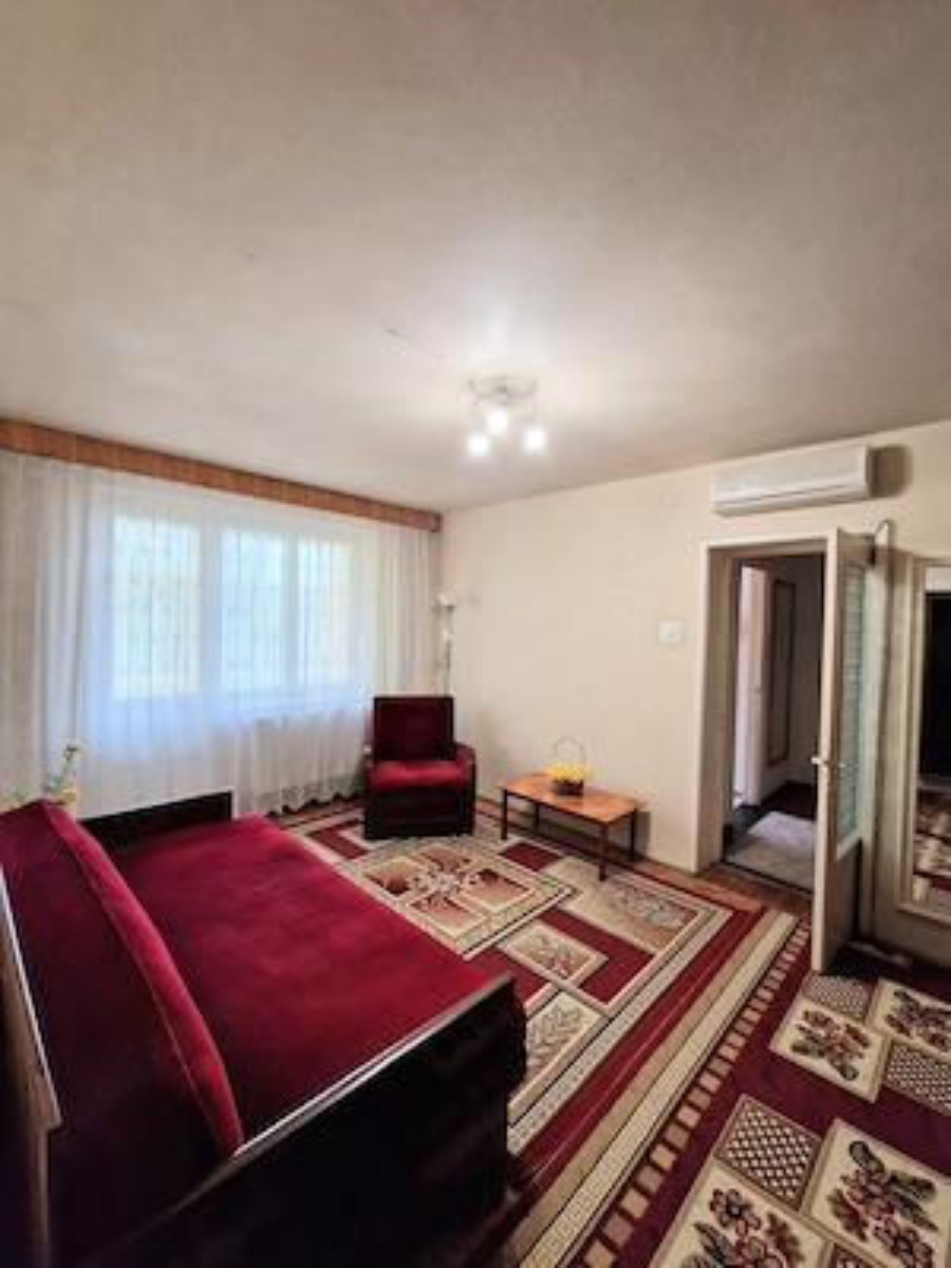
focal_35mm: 13
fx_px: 476
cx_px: 476
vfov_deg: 106.2
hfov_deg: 89.9
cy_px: 634
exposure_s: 1/50
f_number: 2.2
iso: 320
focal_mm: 2.2
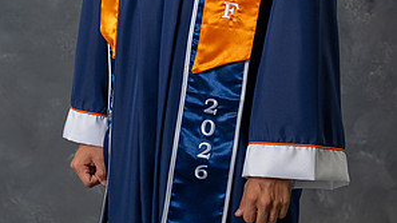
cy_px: -51
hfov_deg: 14.8
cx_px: 221
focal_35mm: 145
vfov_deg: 8.3
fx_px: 1526
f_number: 3.5
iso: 200
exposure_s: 1/200
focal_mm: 53
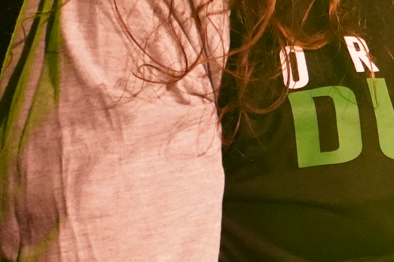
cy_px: -91
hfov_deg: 4.1
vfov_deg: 2.7
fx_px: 5483
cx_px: 574
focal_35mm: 501
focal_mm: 105
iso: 10000
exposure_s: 1/125
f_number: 4
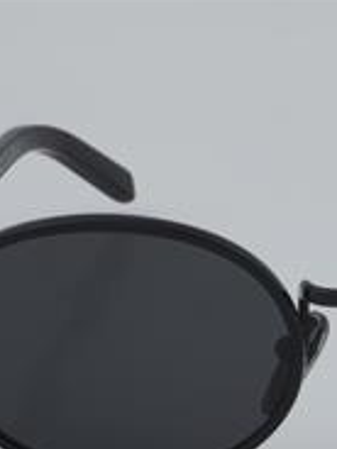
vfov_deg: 11.5
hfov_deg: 8.6
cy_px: 312
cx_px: 369
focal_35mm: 172
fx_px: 2233
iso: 100
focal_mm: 55
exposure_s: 1/4
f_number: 32
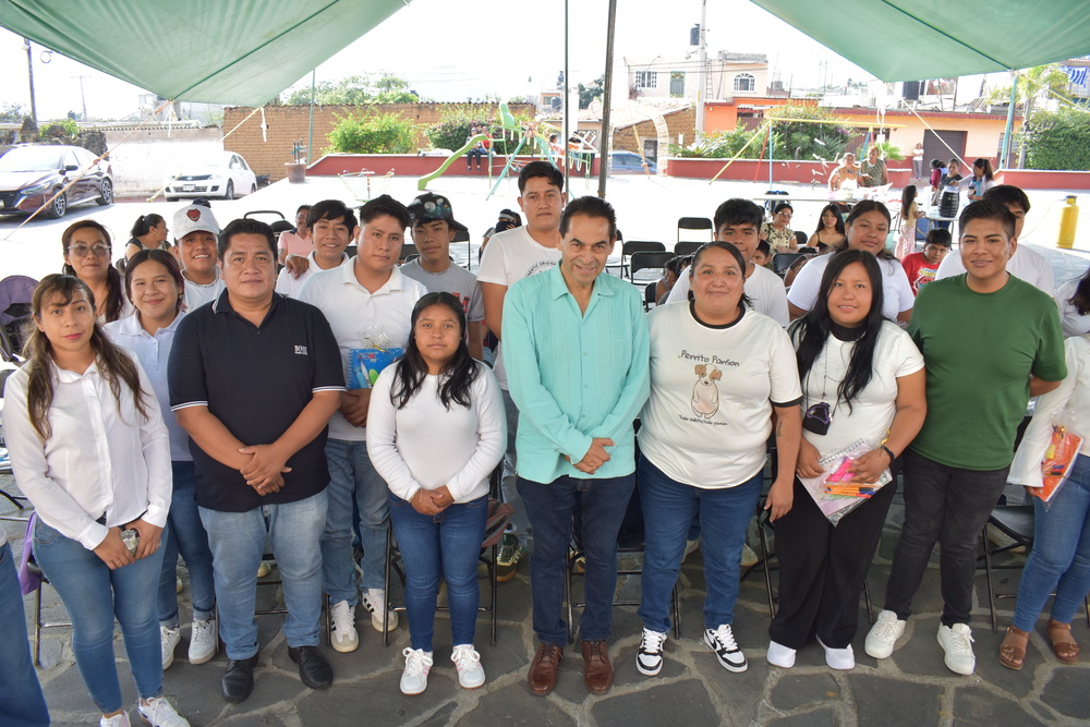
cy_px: 364
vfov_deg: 47.9
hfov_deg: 67.4
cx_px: 545
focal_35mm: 27
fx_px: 818
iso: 320
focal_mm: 18
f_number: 5
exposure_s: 1/250
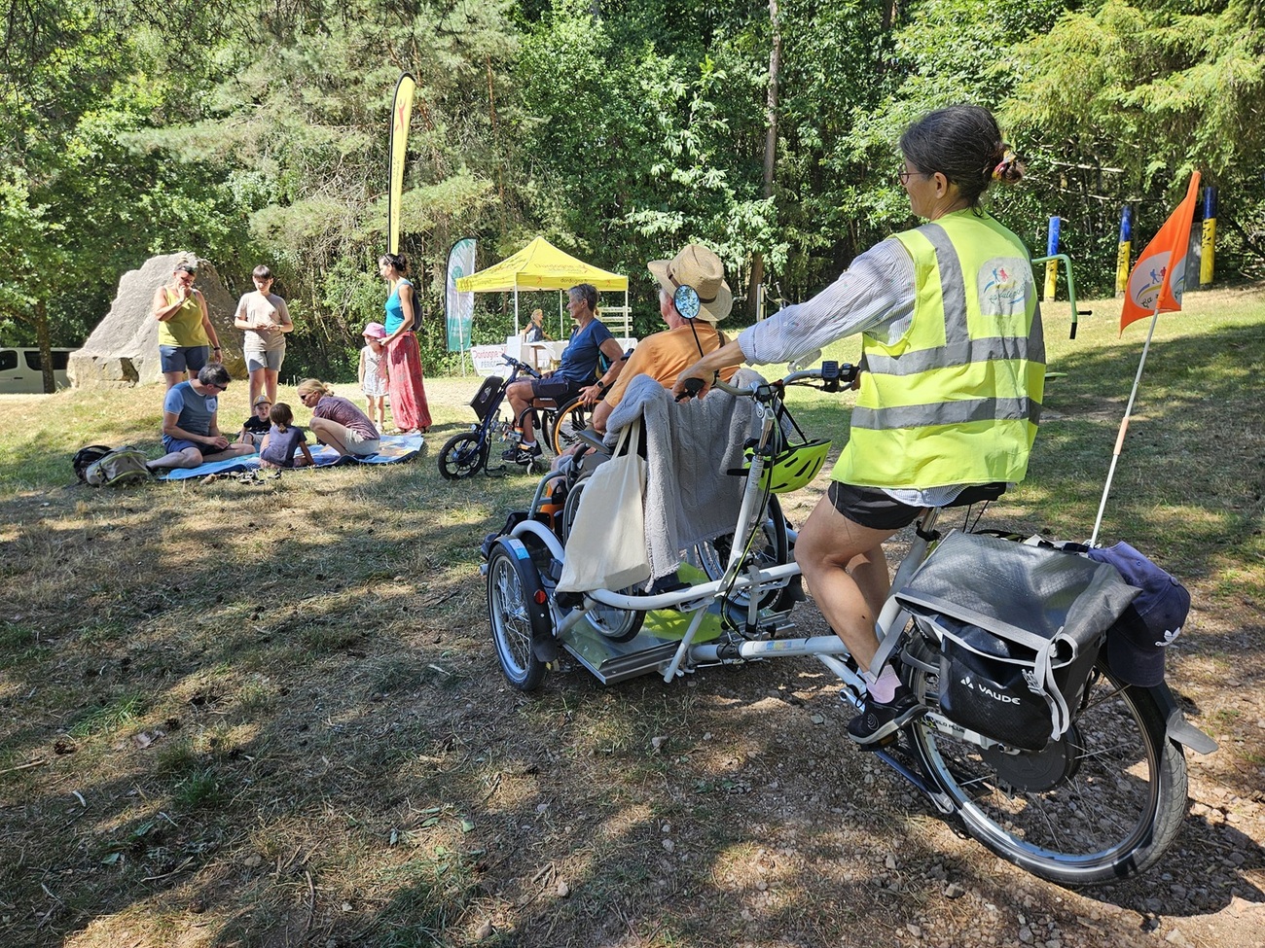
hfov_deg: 73.9
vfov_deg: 58.9
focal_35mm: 23
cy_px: 474
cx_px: 632
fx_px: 841
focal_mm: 5.4
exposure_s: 1/282
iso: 25
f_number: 1.8
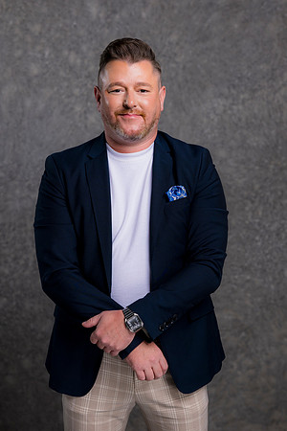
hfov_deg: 16.1
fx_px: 1016
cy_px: 216
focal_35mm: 85
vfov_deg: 23.9
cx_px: 144
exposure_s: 1/200
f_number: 5
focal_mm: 85
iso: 100
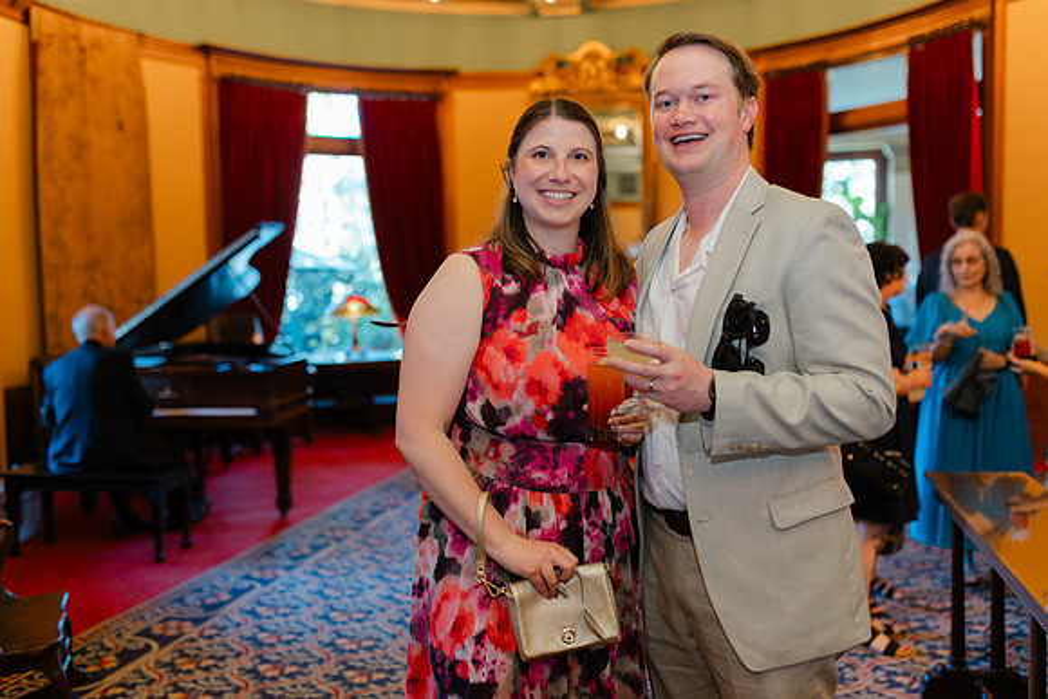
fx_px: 1019
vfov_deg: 37.9
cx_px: 524
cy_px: 350
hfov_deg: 54.4
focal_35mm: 35
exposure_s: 1/100
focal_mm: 35
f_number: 2
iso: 250
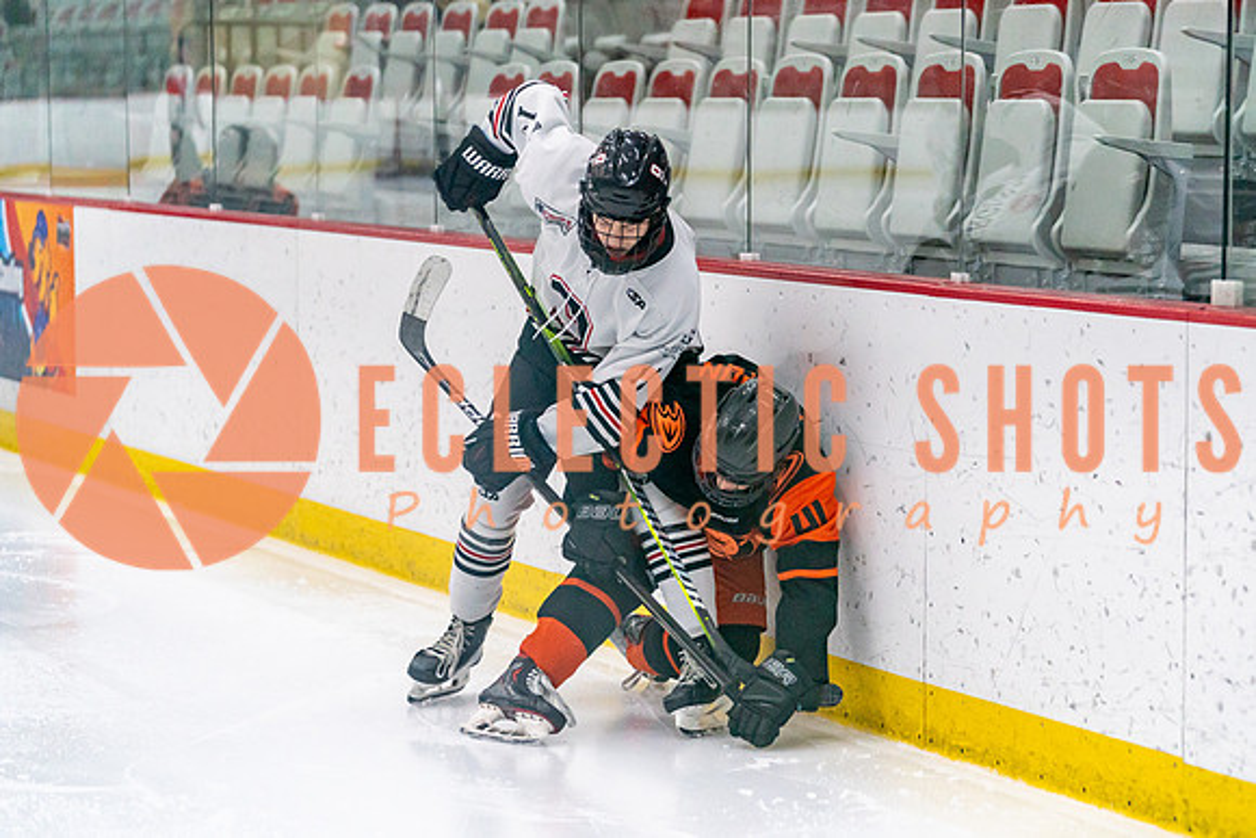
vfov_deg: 11.4
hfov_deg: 17.0
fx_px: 4209
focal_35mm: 121
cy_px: 419
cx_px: 728
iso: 3200
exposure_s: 1/1250
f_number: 2.8
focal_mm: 104
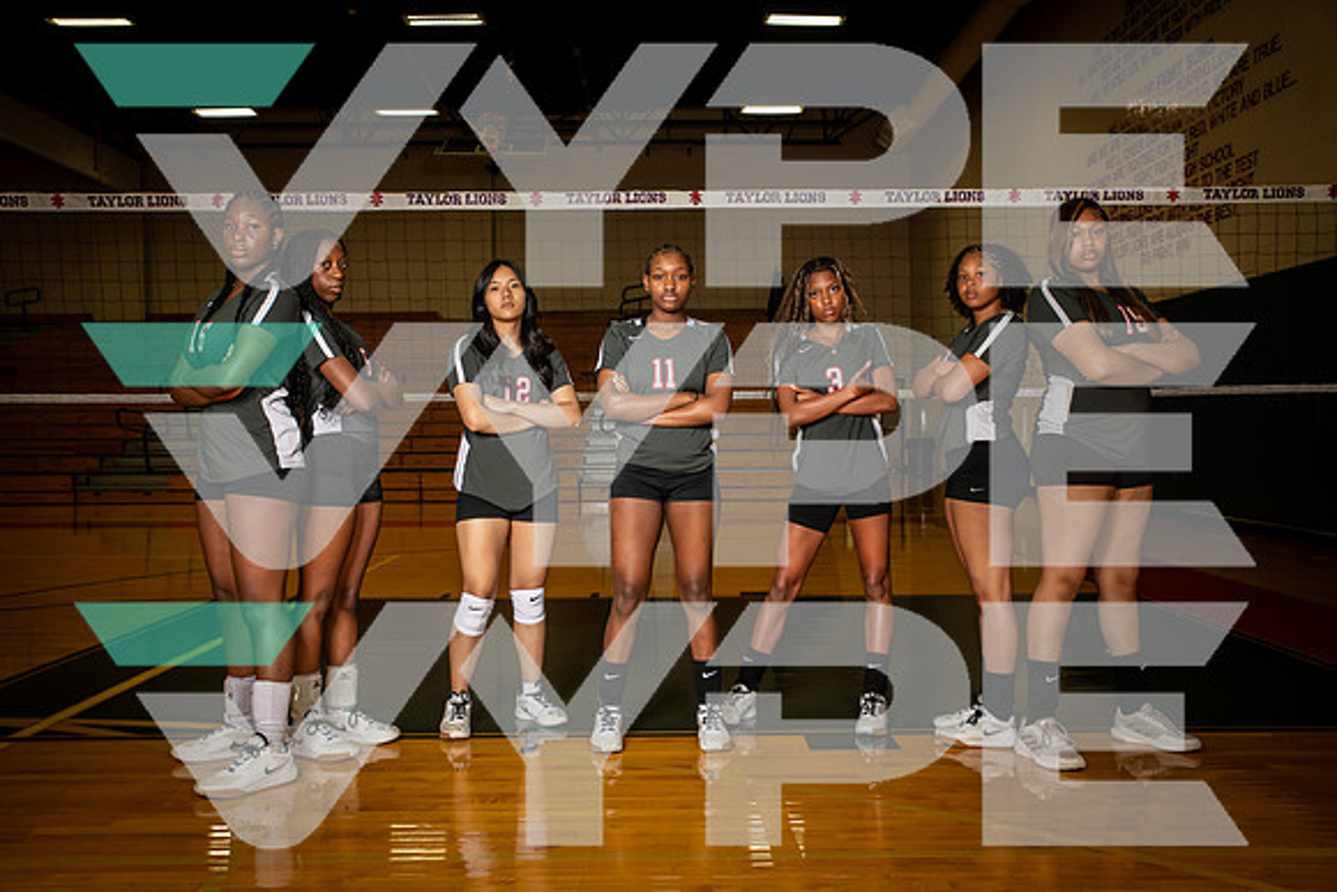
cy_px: 446
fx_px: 1300
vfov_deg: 37.9
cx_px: 668
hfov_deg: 54.4
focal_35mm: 35
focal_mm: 35
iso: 800
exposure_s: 1/250
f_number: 7.1
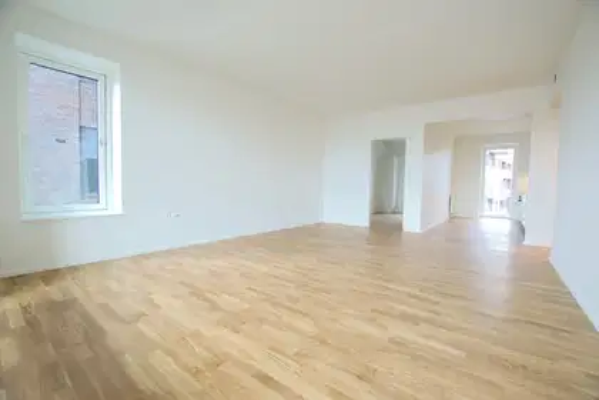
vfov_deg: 77.3
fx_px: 250
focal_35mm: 15
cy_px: 200
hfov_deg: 100.4
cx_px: 300
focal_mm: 10
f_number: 5
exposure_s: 1/60
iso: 800
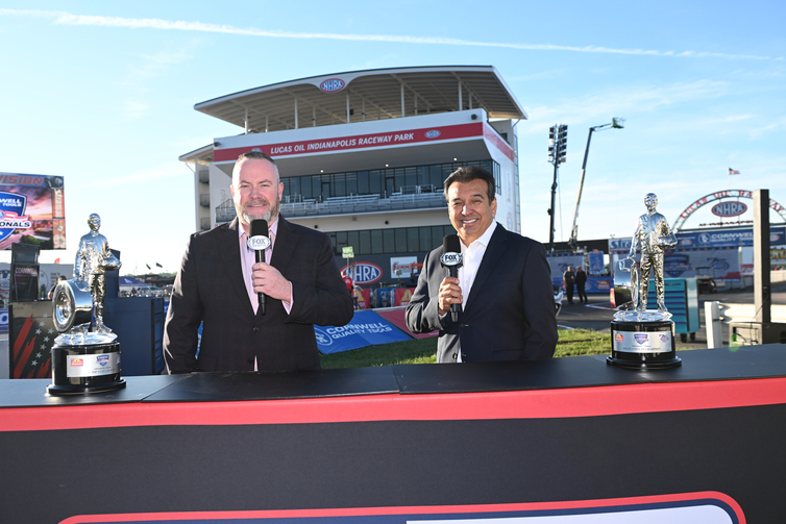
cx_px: 389
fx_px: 721
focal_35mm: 33
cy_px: 261
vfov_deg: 40.0
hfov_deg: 57.2
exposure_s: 1/800
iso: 400
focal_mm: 32
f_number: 5
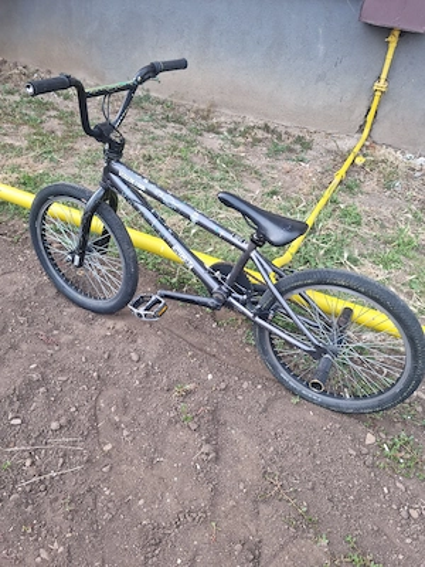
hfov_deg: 51.4
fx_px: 442
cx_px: 212
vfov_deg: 65.3
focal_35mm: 27
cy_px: 284
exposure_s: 1/50
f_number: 2
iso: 25
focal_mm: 5.9
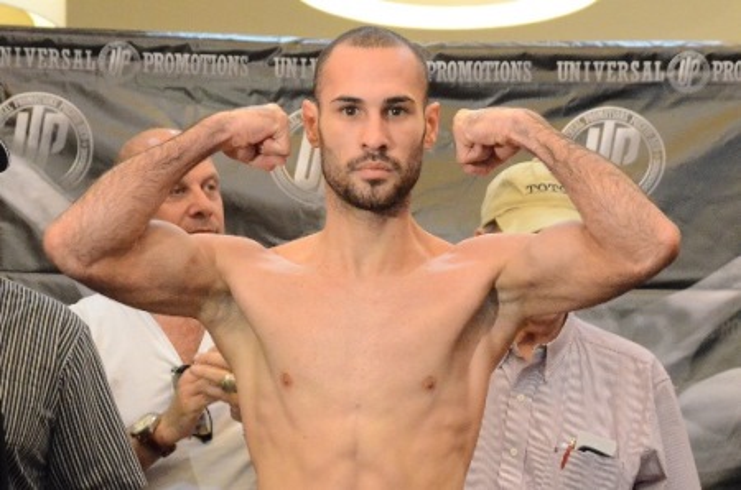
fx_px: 1078
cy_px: 245
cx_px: 370
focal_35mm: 52
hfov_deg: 37.9
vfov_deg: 25.6
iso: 6400
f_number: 4
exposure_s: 1/320
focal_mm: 35
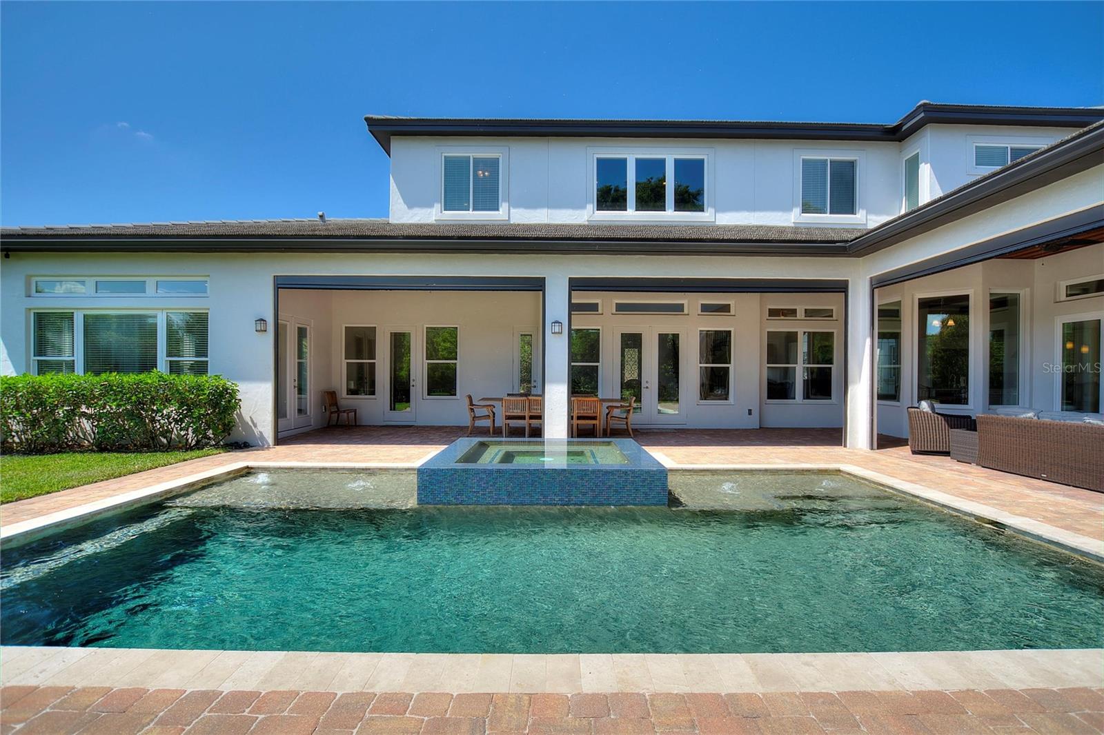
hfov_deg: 100.4
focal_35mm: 15
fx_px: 460
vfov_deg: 77.3
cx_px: 552
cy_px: 368
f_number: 4.5
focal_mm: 10
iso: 100
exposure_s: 1/320
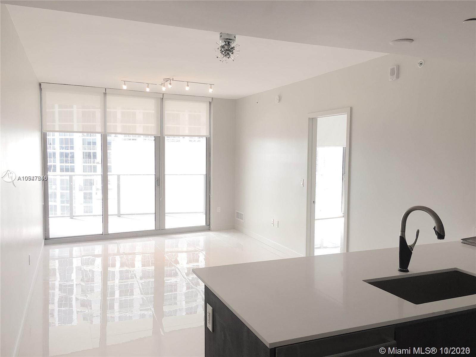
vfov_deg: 48.2
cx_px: 238
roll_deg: -0.5
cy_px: 178
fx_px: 399
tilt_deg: -4.1
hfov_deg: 61.7
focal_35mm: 29
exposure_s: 1/40
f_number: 2.2
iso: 25
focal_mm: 4.15
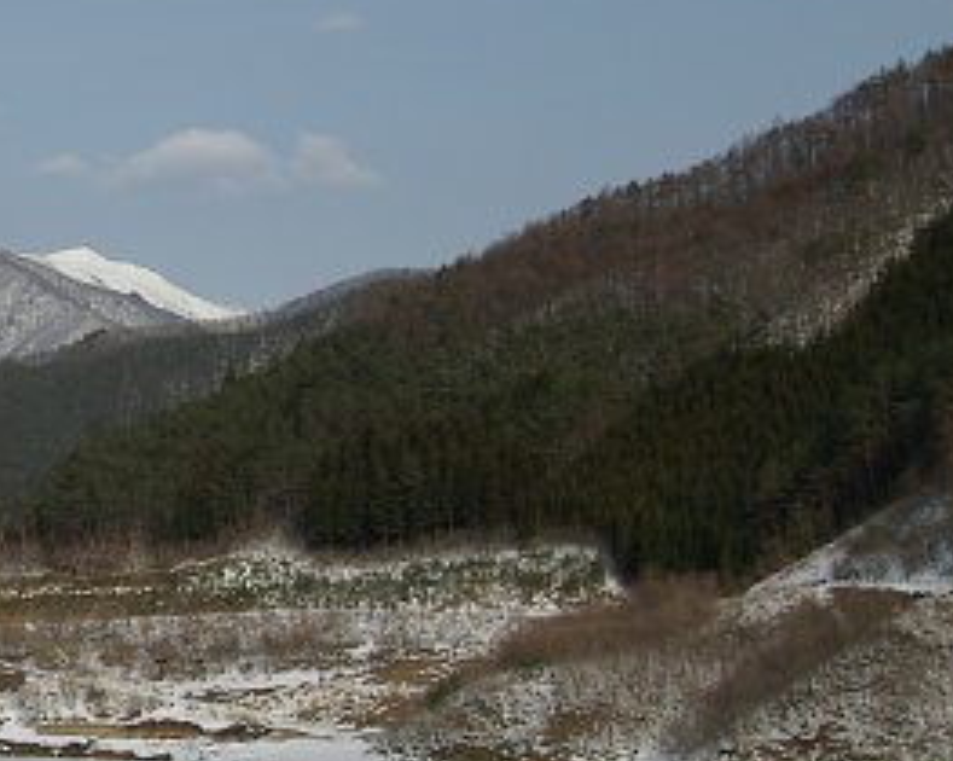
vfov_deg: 14.9
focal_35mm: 103
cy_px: 420
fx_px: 2903
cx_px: -384
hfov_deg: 17.2
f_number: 8
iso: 200
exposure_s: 1/640
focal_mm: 24
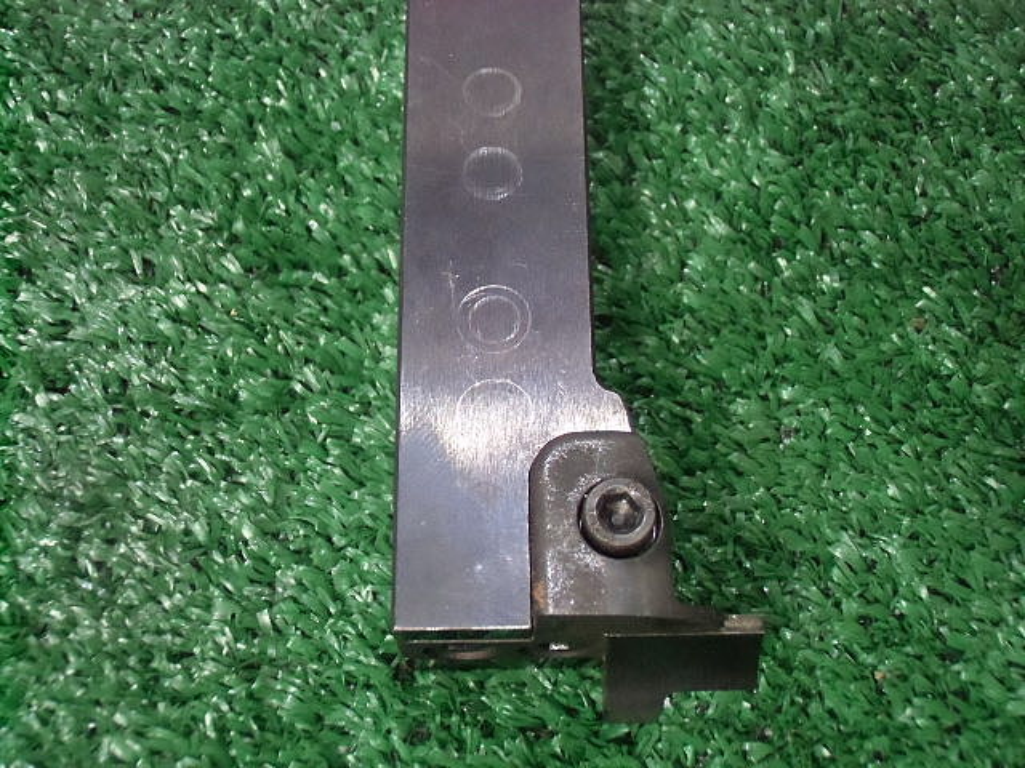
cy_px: 384
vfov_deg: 30.9
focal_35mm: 47
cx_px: 512
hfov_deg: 40.4
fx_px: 1392
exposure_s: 1/50
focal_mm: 8.29
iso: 800
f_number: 4.2
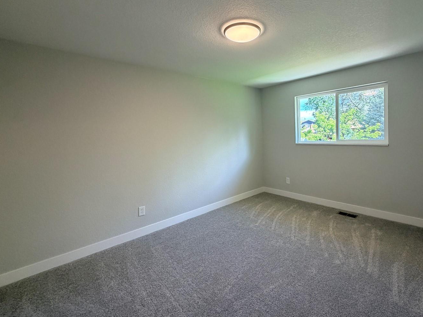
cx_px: 244
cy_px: 141
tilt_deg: -1.8
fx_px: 208
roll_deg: +2.3
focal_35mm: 17
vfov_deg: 74.5
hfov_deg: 90.4
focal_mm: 2.22
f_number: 2.2
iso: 250
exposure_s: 1/120
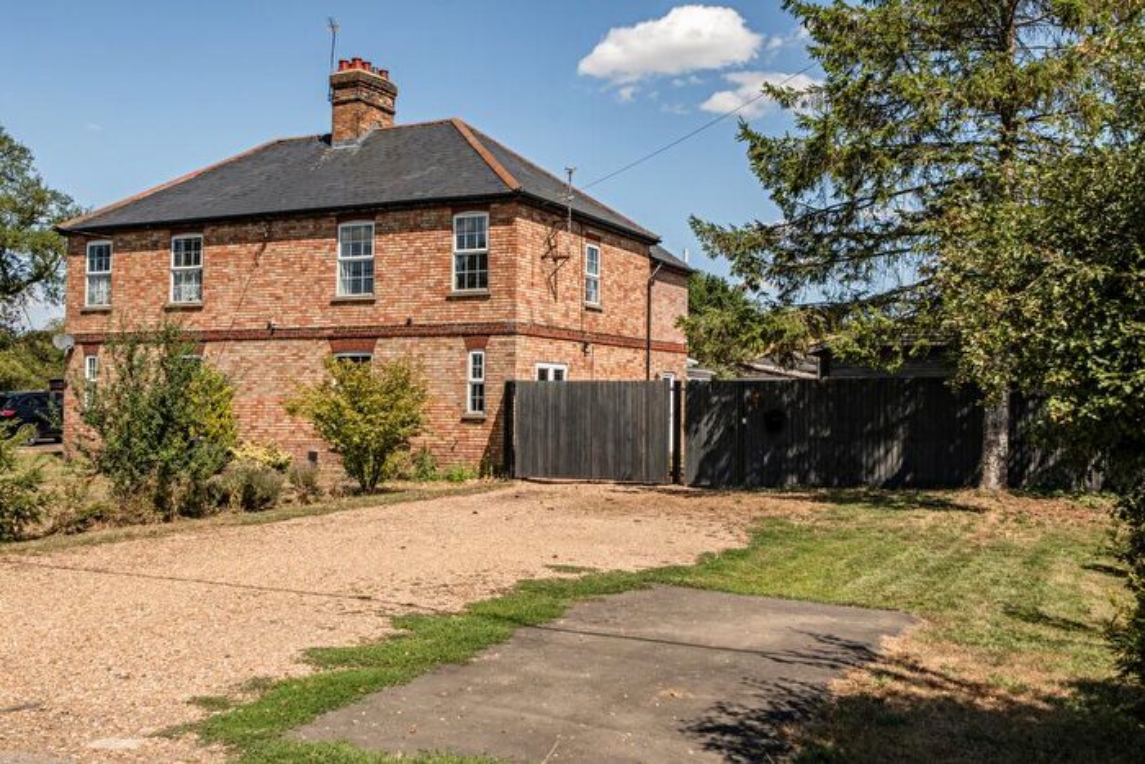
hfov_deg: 53.1
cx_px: 572
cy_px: 382
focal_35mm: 36
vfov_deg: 36.9
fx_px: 1145
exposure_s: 1/1000
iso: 400
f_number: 8
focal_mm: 24
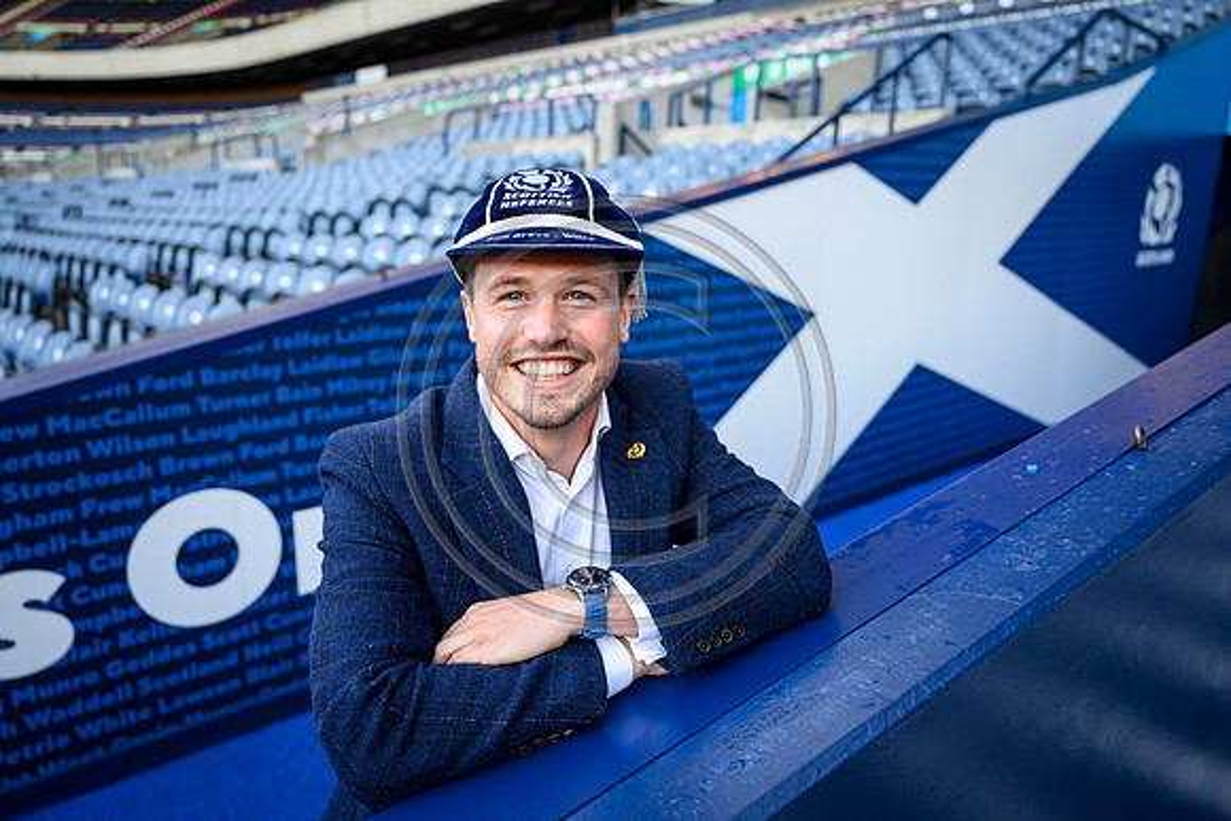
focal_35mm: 28
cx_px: 616
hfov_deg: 65.5
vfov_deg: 46.4
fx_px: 958
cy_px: 410
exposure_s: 1/250
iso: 500
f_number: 3.2
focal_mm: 28
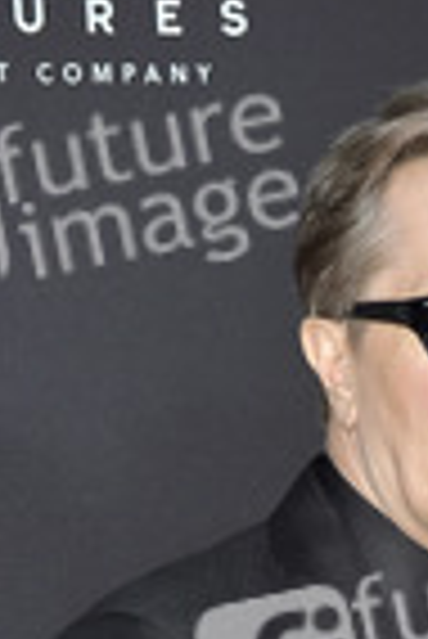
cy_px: 878
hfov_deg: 6.9
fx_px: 3504
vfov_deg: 10.2
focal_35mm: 197
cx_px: 561
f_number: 6.3
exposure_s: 1/320
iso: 500
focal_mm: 70
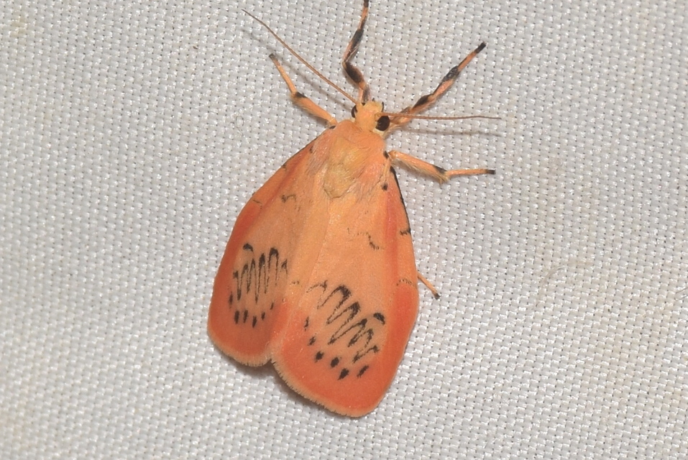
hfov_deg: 9.8
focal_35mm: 210
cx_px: 344
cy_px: 230
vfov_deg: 6.6
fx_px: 4017
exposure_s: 1/160
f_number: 13
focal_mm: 140
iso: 100
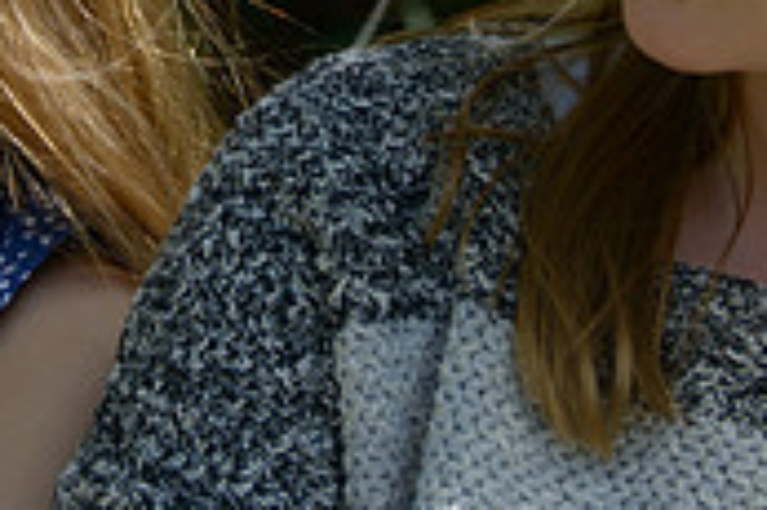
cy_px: -55
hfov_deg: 9.9
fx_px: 4427
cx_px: 231
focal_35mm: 208
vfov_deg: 6.6
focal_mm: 62
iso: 200
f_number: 4.8
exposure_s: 1/1250
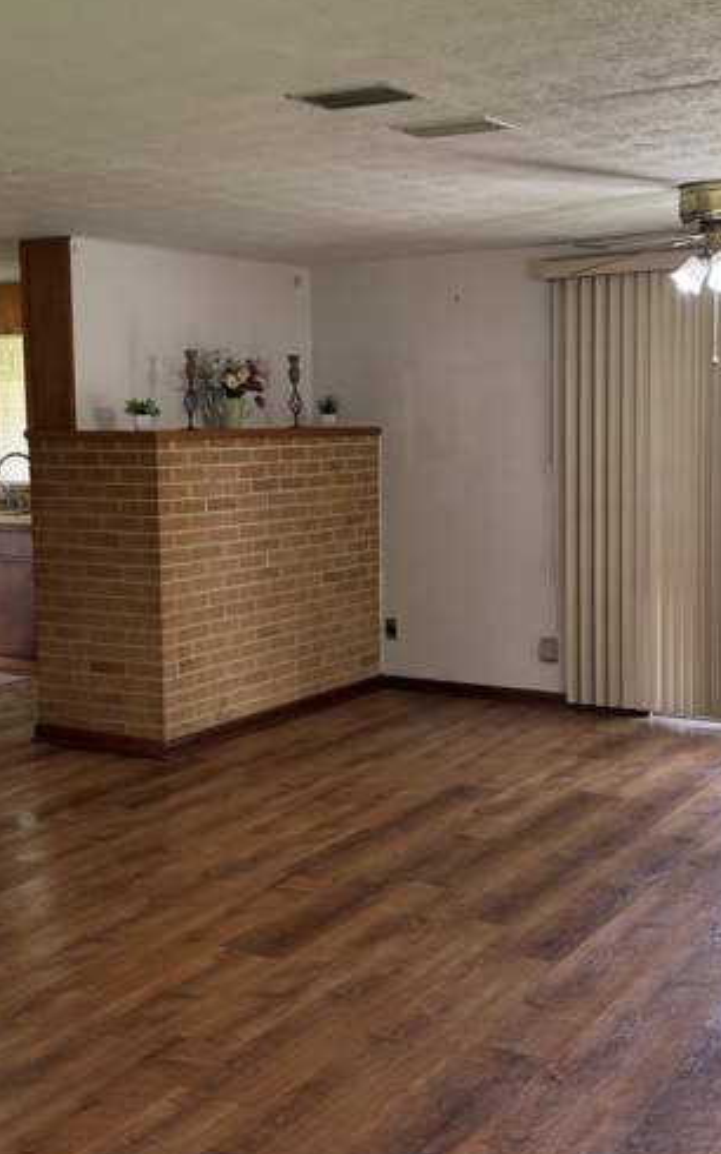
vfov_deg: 44.3
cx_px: 370
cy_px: 539
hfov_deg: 28.6
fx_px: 1416
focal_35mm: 45
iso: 64
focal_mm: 5.96
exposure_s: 1/60
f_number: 1.6
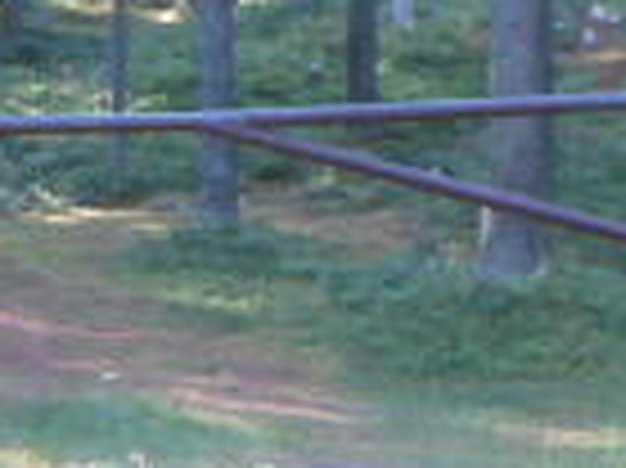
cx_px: 311
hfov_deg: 8.6
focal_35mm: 231
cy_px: 274
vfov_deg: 6.4
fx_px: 4174
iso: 250
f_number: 3.5
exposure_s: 1/60
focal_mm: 8.9
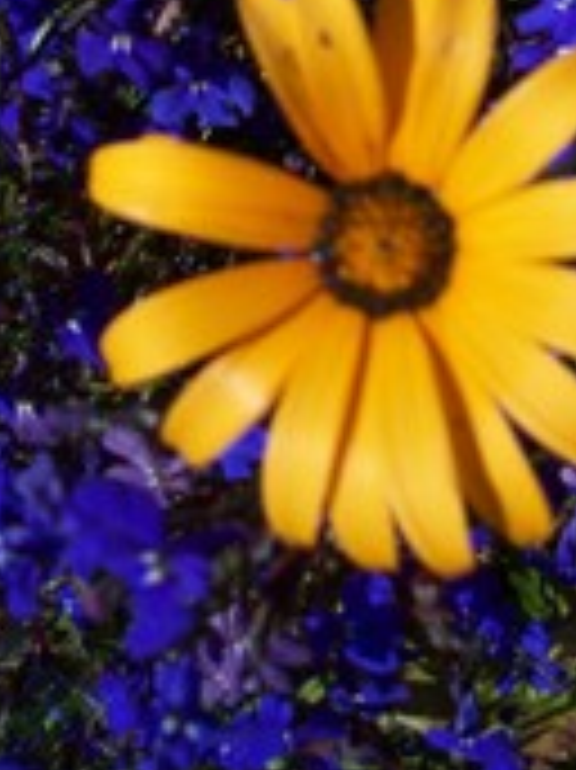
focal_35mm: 98
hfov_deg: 14.9
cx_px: 500
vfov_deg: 18.9
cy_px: -162
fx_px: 2177
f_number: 4.8
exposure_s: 1/1000
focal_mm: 8
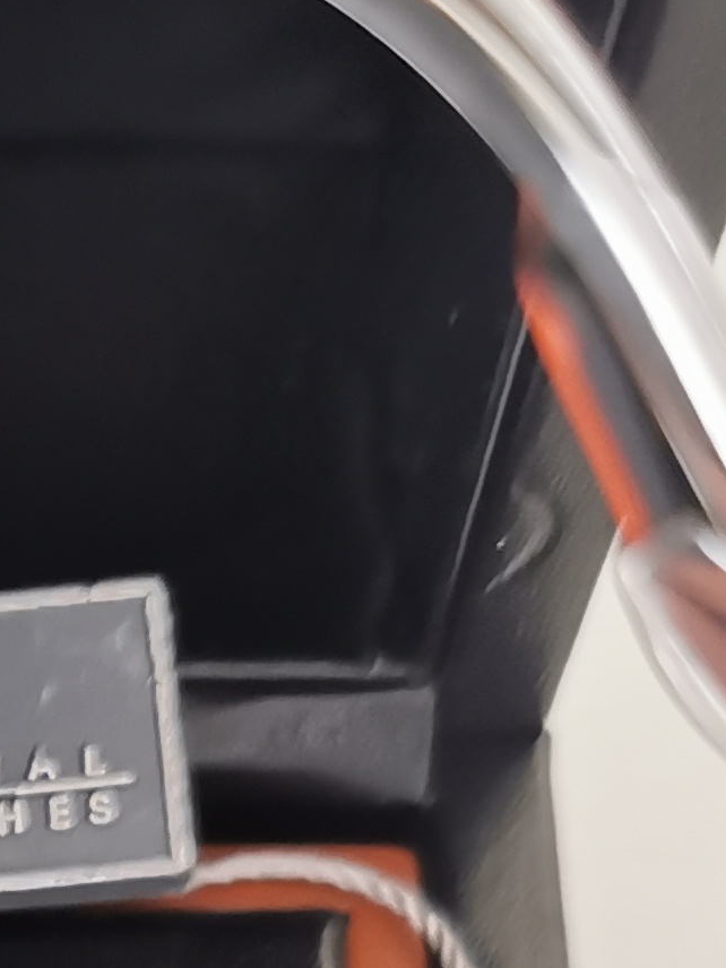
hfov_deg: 12.0
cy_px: 1345
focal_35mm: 115
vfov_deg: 16.0
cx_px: -508
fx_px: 3216
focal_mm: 5.56
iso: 200
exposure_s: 1/100
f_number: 1.6
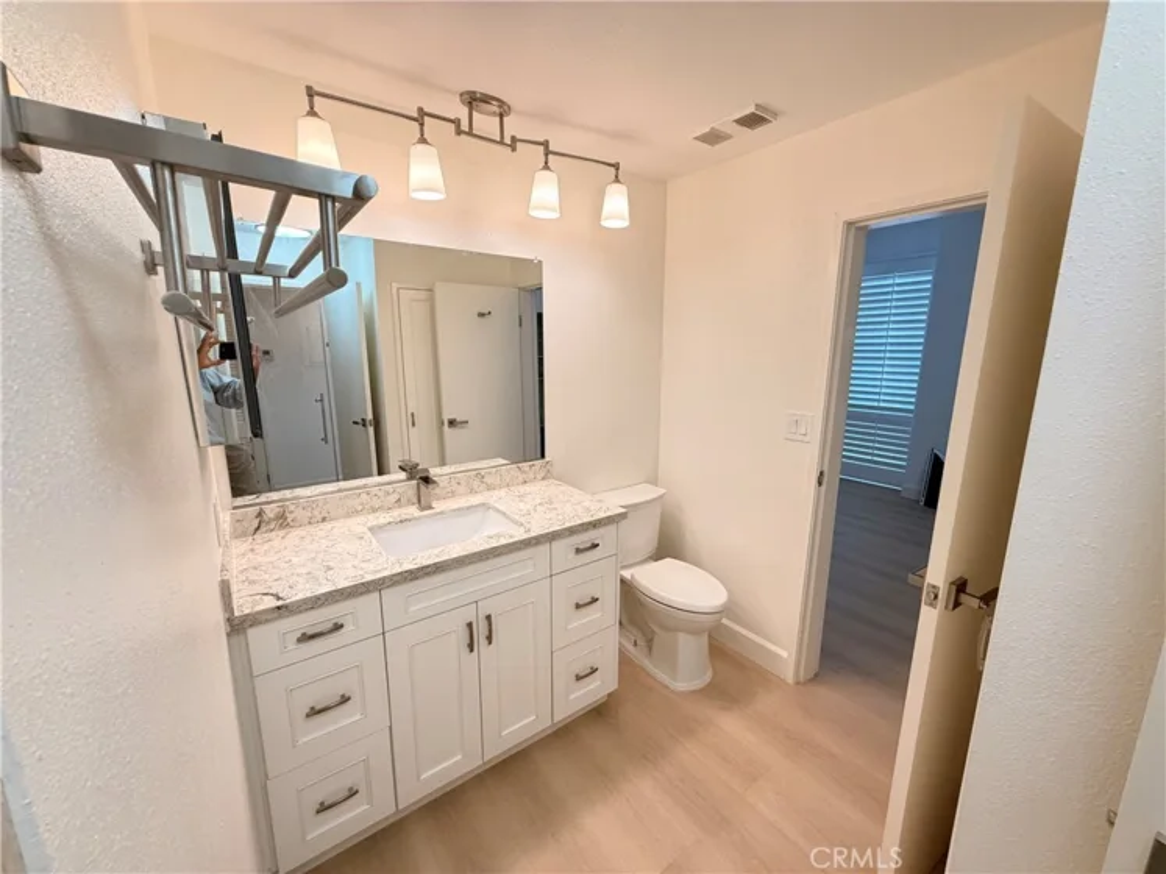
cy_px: 437
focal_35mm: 14
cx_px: 583
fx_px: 471
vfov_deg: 85.7
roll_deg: -0.1
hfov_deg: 102.1
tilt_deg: -11.0
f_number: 2.2
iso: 125
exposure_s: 1/120
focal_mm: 2.22
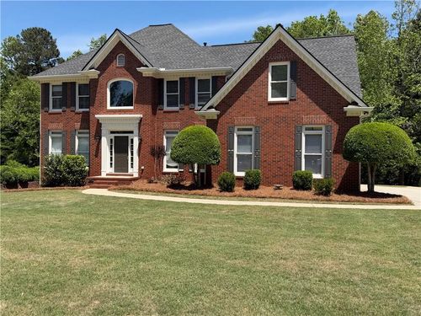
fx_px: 292
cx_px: 210
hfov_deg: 71.6
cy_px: 158
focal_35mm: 24
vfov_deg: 56.8
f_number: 1.78
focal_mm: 6.76
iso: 80
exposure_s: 1/3279
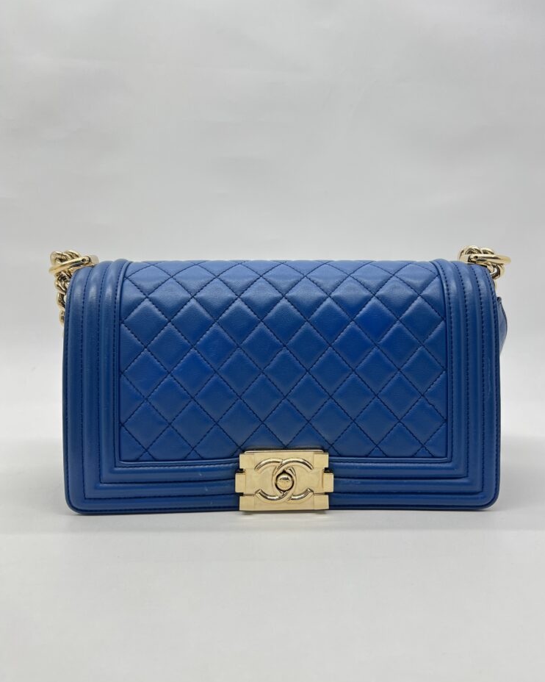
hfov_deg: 51.5
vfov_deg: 62.2
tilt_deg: -6.8
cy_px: 340
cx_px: 276
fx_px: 565
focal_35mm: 28
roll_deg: -1.1
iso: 32
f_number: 1.5
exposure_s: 1/103
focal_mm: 5.7
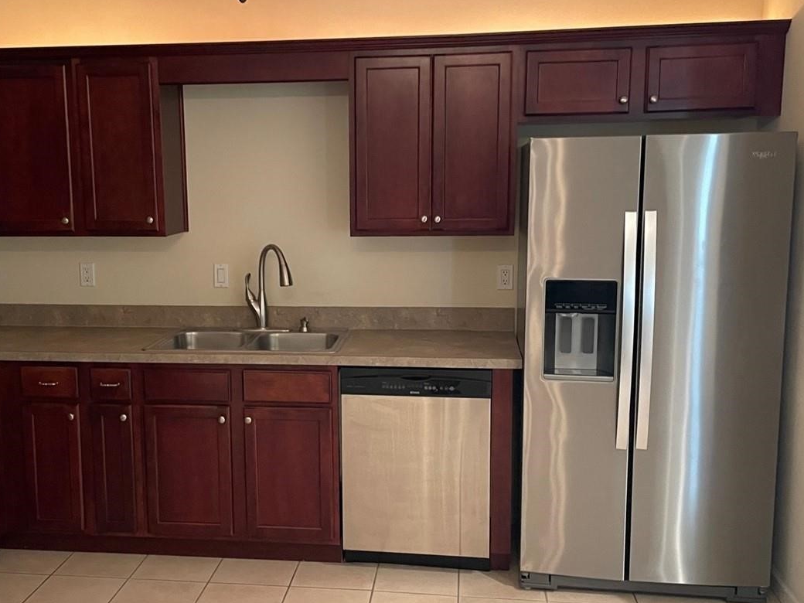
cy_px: 308
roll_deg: +1.4
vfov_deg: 36.0
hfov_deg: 46.5
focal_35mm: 40
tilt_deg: -9.3
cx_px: 316
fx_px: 929
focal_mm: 4.2
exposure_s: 1/30
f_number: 1.6
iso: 500
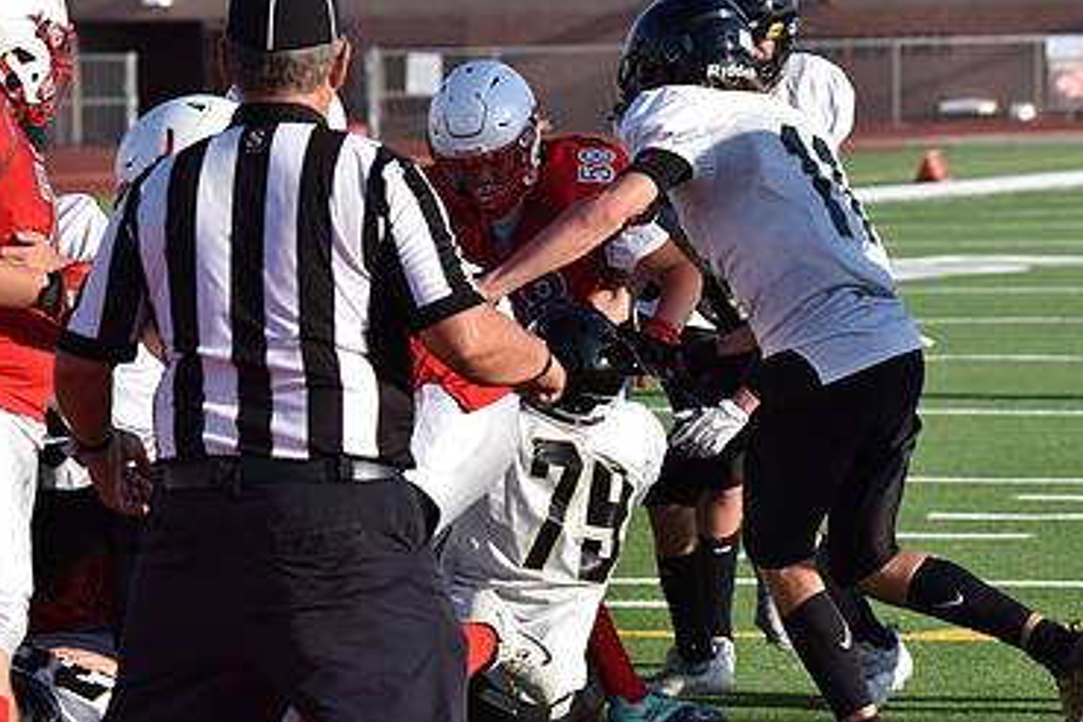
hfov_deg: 8.7
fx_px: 7099
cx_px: 437
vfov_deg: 5.8
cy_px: 418
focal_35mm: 236
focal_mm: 150
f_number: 8
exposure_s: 1/3200
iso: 1100
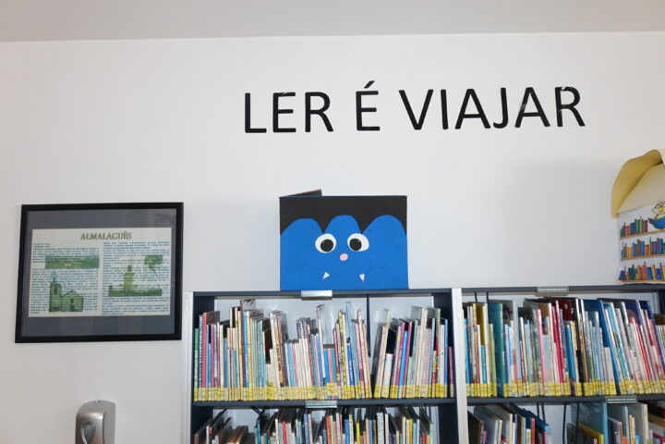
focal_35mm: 28
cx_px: 332
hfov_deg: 65.5
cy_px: 222
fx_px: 517
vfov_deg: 46.4
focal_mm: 10.28
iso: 1600
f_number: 4
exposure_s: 1/320
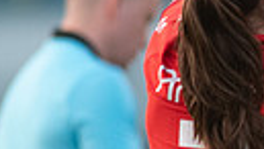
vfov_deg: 0.6
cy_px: 170
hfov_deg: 1.0
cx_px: 530
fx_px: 14855
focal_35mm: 2119
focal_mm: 300
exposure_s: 1/800
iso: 1800
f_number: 3.2
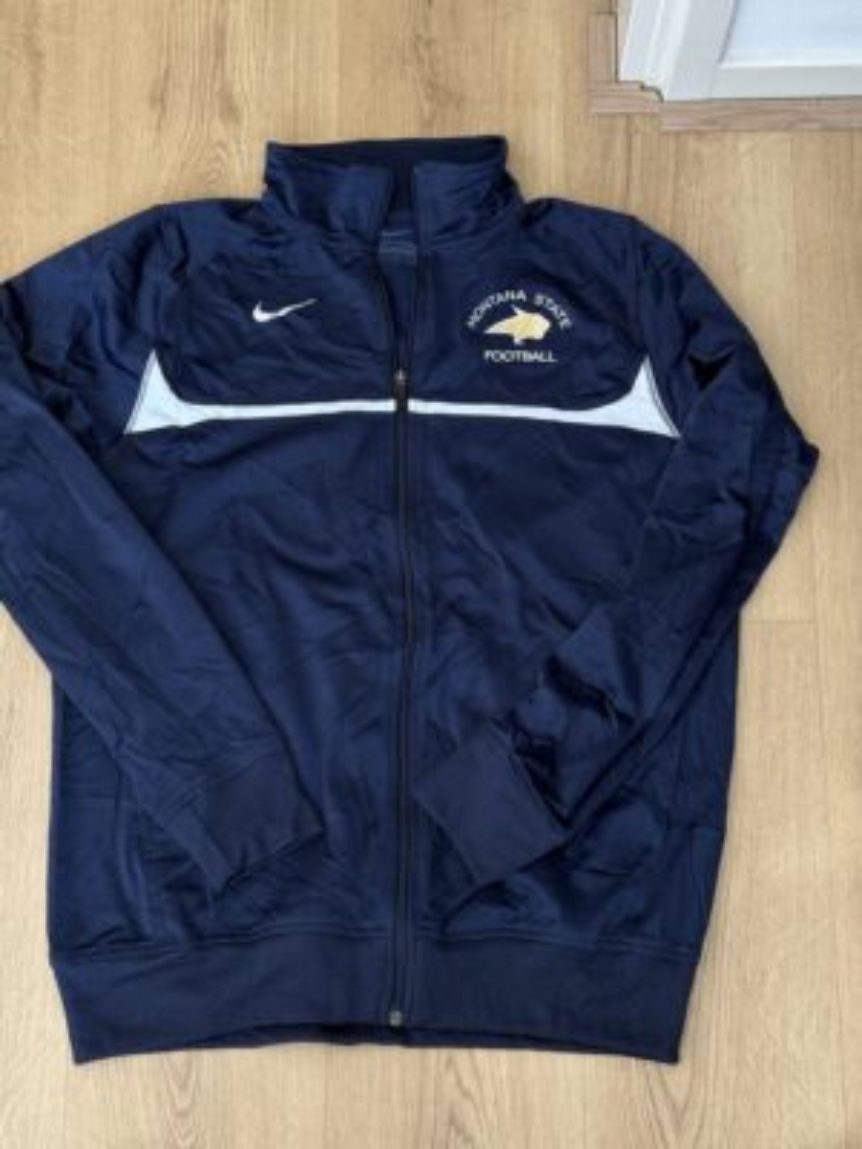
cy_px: 574
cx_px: 431
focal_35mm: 52
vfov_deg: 36.8
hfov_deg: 28.0
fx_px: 1727
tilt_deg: -72.5
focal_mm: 5.96
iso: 50
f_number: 1.6
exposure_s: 1/100
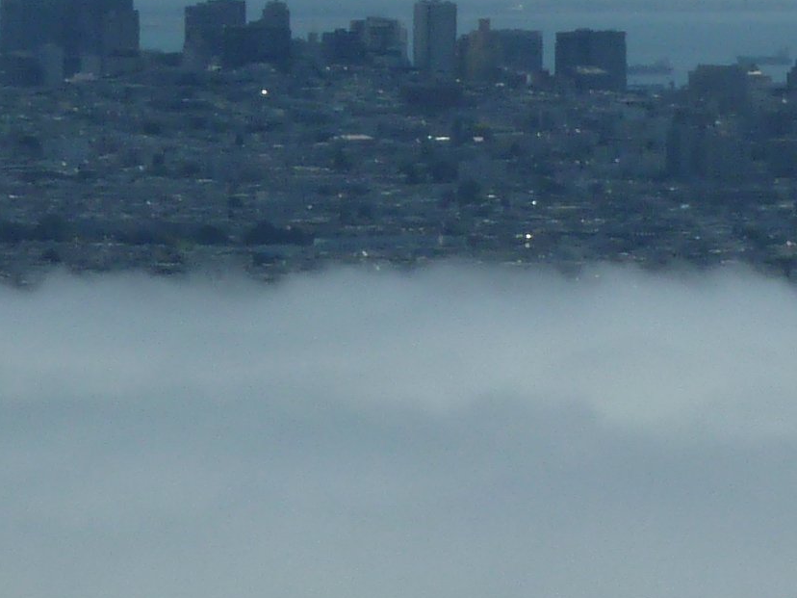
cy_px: -165
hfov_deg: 5.2
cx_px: 1413
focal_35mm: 377
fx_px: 8680
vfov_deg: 3.9
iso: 80
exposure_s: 1/800
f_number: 6.3
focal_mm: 12.8
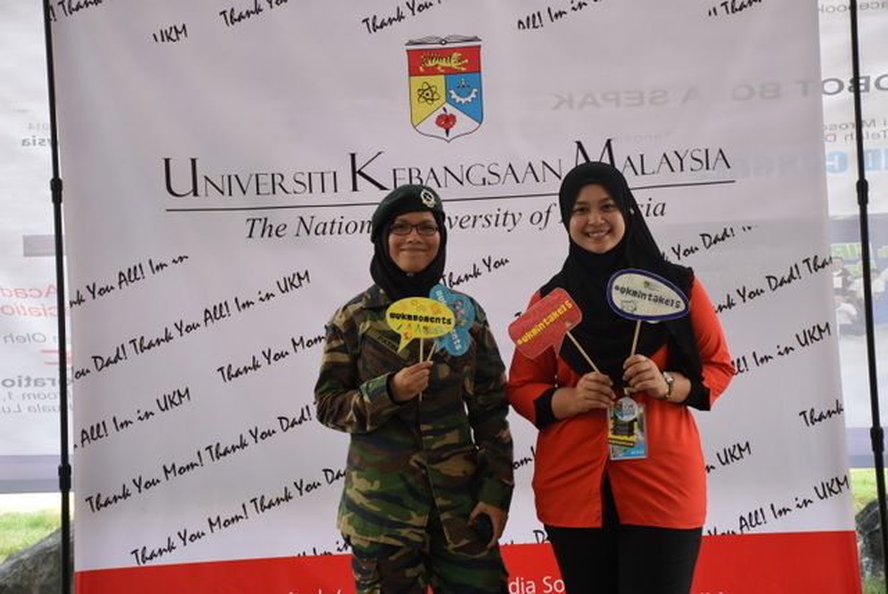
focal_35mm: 78
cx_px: 444
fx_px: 1926
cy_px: 297
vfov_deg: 17.5
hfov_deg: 26.0
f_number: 5
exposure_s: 1/160
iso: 320
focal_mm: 52
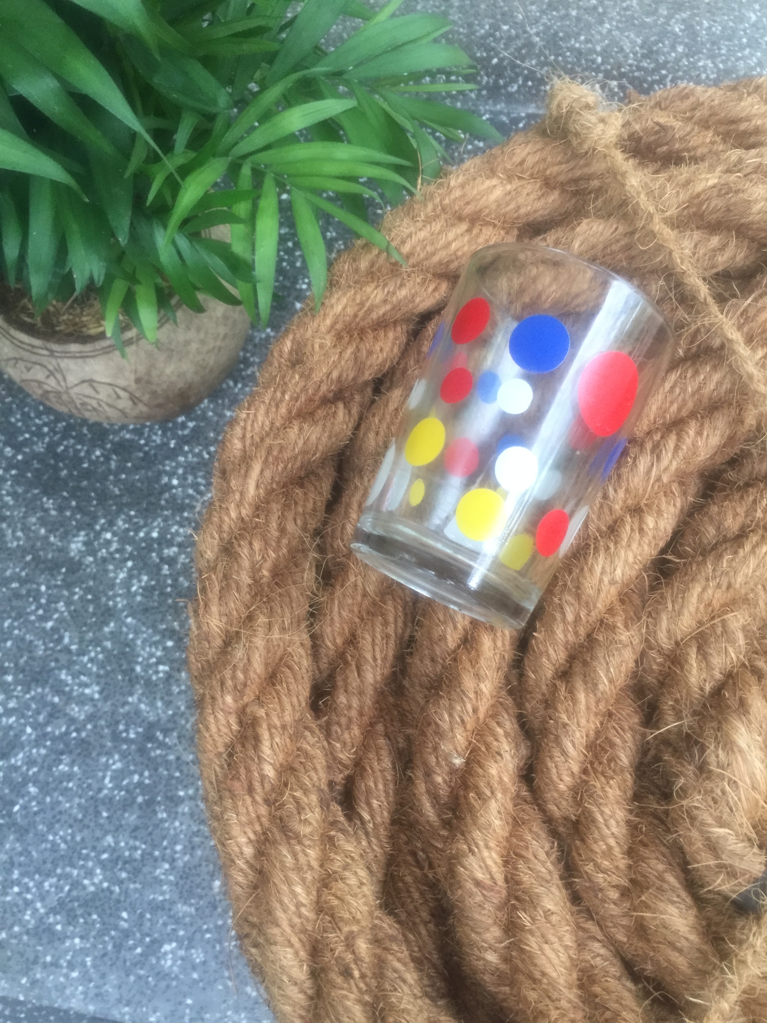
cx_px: 384
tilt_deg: -74.4
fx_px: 857
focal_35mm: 29
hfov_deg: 48.2
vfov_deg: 61.7
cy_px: 512
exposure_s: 1/33
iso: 200
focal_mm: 4.15
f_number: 2.2
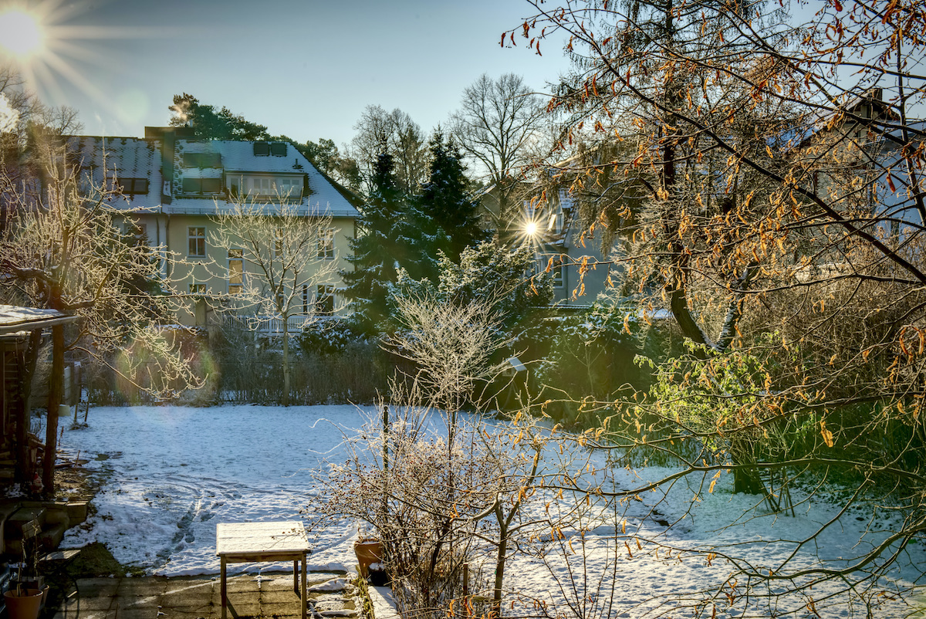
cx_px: 463
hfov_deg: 39.6
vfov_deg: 27.0
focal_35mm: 50
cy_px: 310
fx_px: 1287
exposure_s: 1/100
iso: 180
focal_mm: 50
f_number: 16
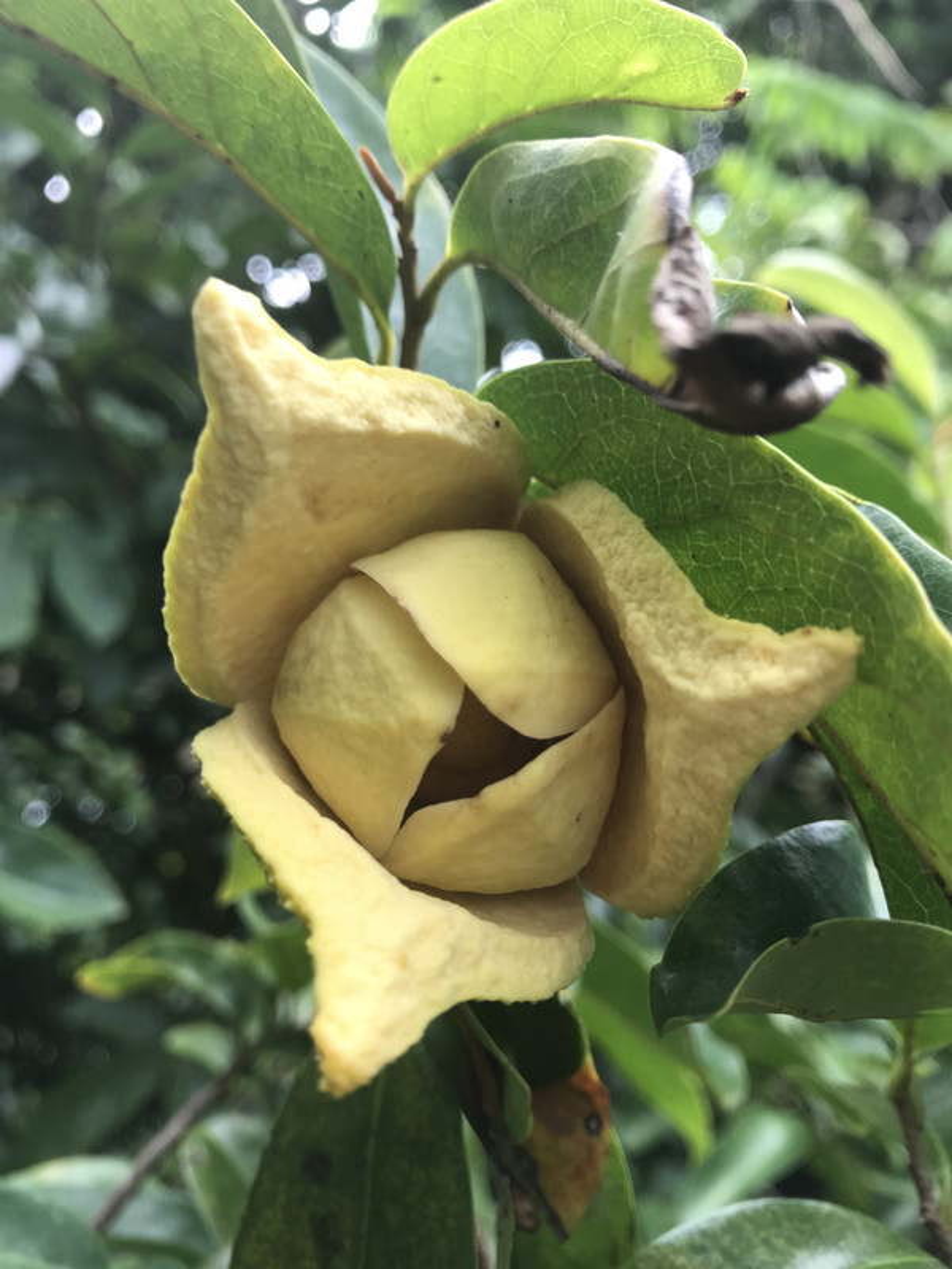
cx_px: 476
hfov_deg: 49.7
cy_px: 634
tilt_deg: +13.5
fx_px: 1027
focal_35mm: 28
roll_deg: +4.2
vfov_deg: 63.4
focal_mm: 3.99
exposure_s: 1/40
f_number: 1.8
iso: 20
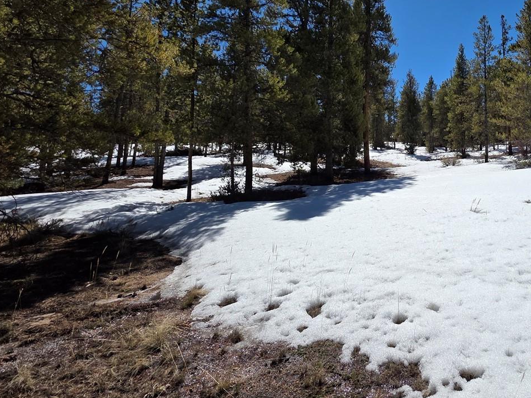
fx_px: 338
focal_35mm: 22
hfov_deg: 69.7
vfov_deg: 59.8
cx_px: 417
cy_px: 136
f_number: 1.9
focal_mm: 2.2
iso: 40
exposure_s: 1/3707
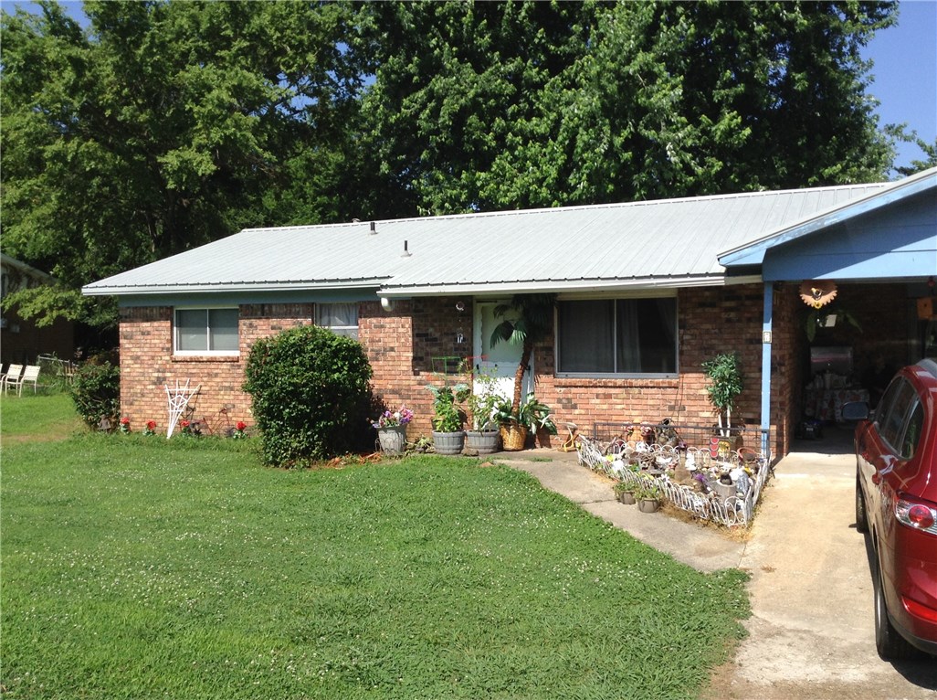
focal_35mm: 33
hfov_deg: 55.4
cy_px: 350
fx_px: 892
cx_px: 468
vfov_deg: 42.8
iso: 25
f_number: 2.4
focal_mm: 3.3
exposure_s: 1/1159
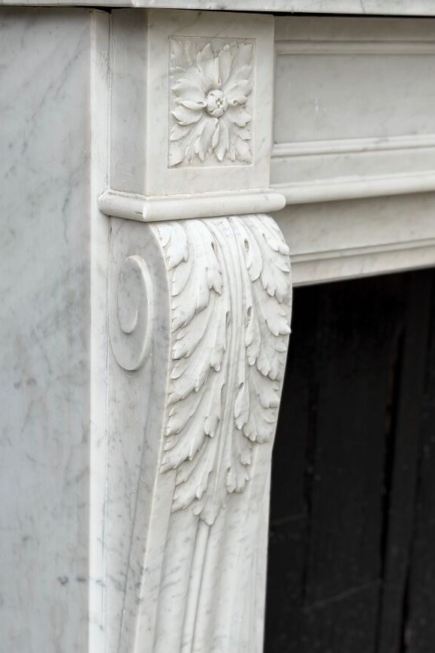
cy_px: 308
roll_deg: -4.1
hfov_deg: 19.7
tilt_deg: -13.4
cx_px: 177
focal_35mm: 69
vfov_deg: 29.2
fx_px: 1250
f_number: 1.78
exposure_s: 1/1403
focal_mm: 6.76
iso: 64
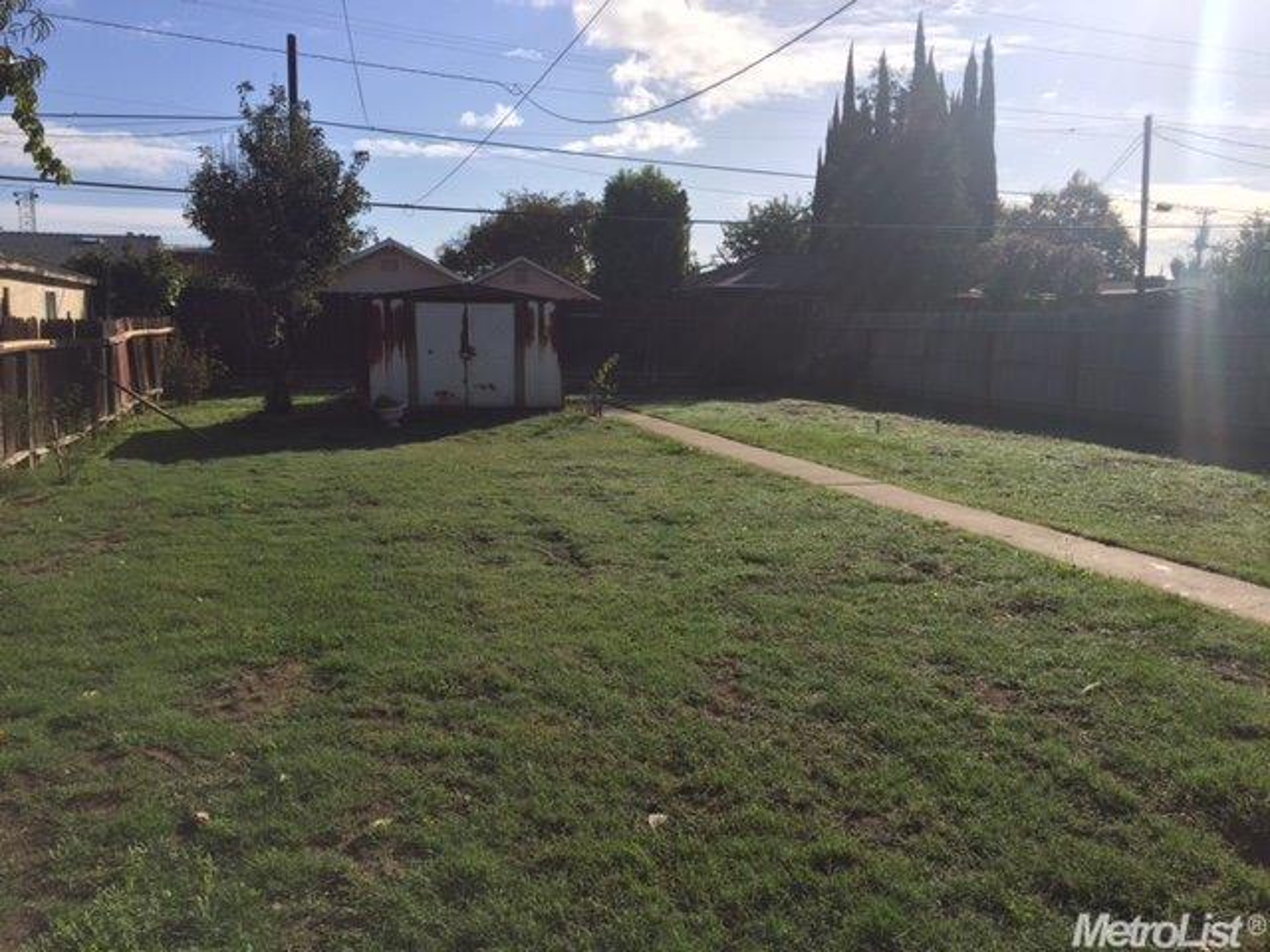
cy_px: 476
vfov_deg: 48.2
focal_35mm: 29
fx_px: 1064
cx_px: 635
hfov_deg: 61.7
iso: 32
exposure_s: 1/3049
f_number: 2.2
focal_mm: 4.15
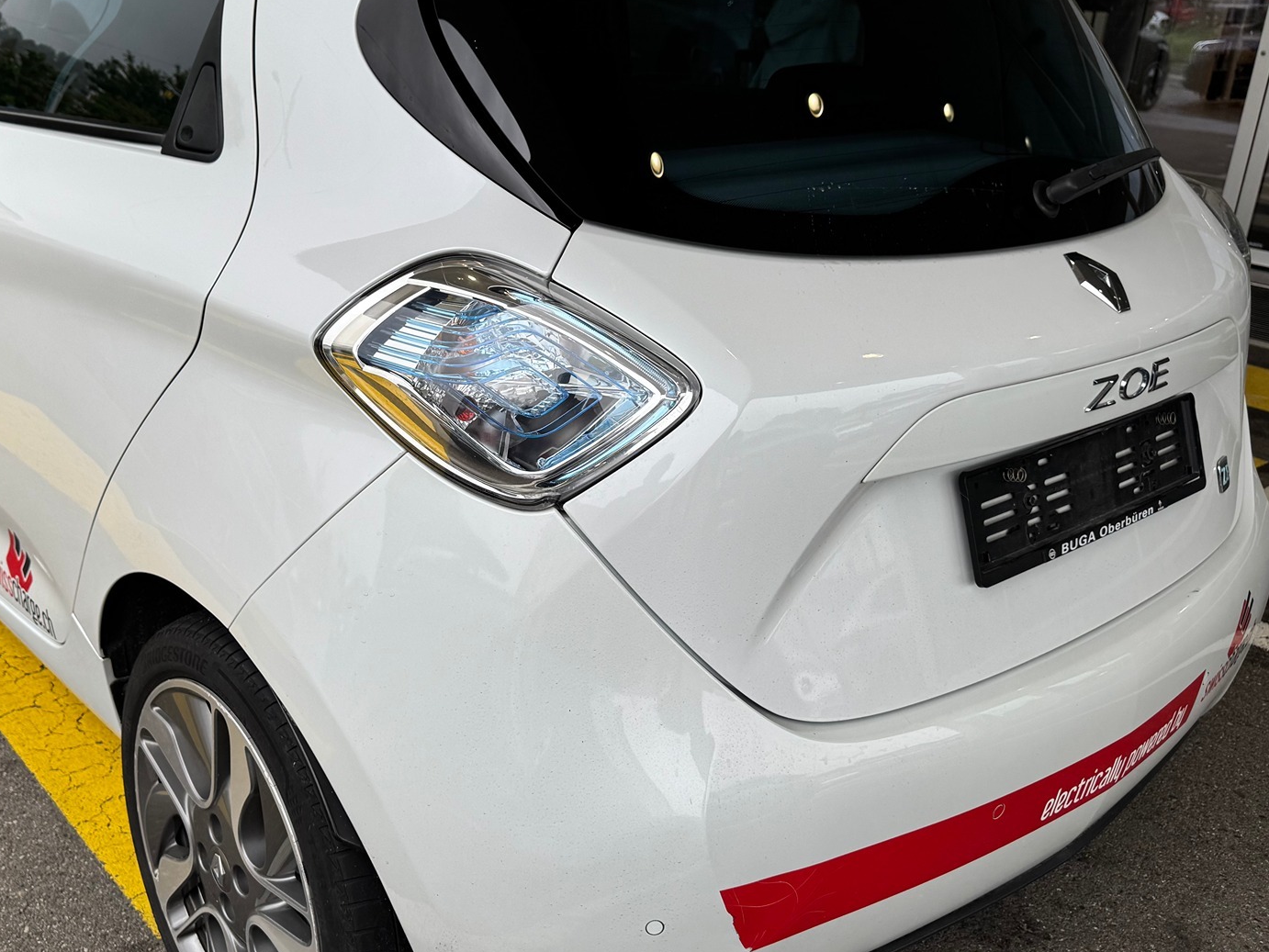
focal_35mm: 35
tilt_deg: -20.8
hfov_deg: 52.3
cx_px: 506
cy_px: 446
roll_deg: -3.0
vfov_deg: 40.7
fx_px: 1283
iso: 80
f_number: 1.78
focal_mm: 6.76
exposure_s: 1/802
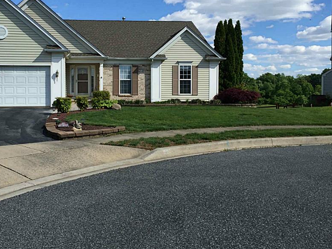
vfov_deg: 37.7
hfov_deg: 48.3
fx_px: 365
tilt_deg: -1.5
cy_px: 112
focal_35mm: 38
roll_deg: -0.4
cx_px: 116
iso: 32
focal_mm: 4.15
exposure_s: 1/1980
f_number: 2.2
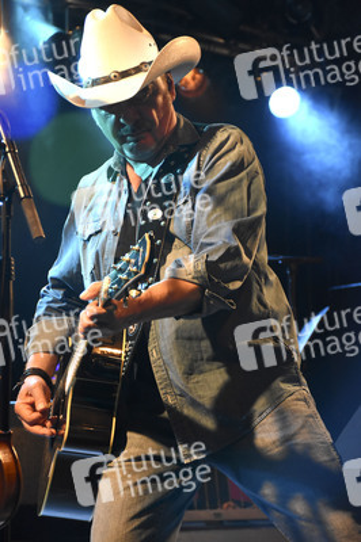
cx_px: 180
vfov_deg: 22.6
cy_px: 271
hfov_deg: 15.2
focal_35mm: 90
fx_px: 1356
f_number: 5
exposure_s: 1/160
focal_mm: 60
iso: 2500
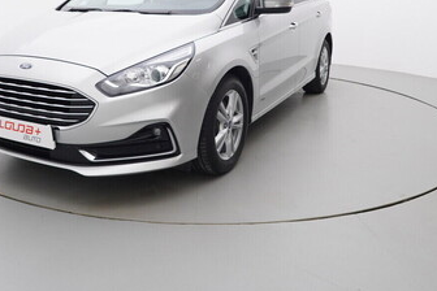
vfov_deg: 34.9
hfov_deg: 52.0
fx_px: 447
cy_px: 57
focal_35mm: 37
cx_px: 196
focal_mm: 15
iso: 200
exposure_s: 1/80
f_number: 5
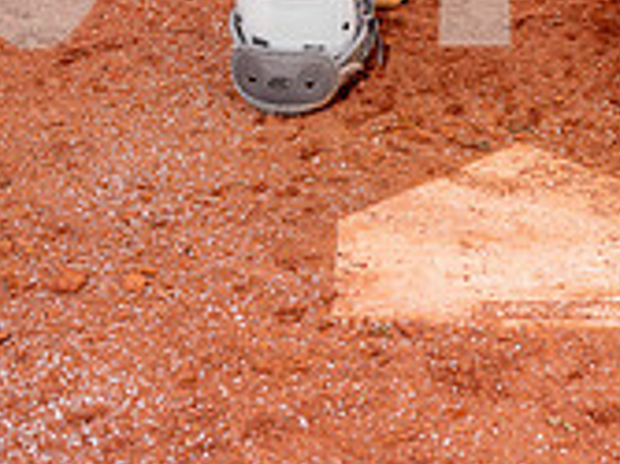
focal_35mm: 83
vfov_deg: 15.6
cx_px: 405
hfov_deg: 23.5
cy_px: -327
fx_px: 1486
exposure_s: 1/250
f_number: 4
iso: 100
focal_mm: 32
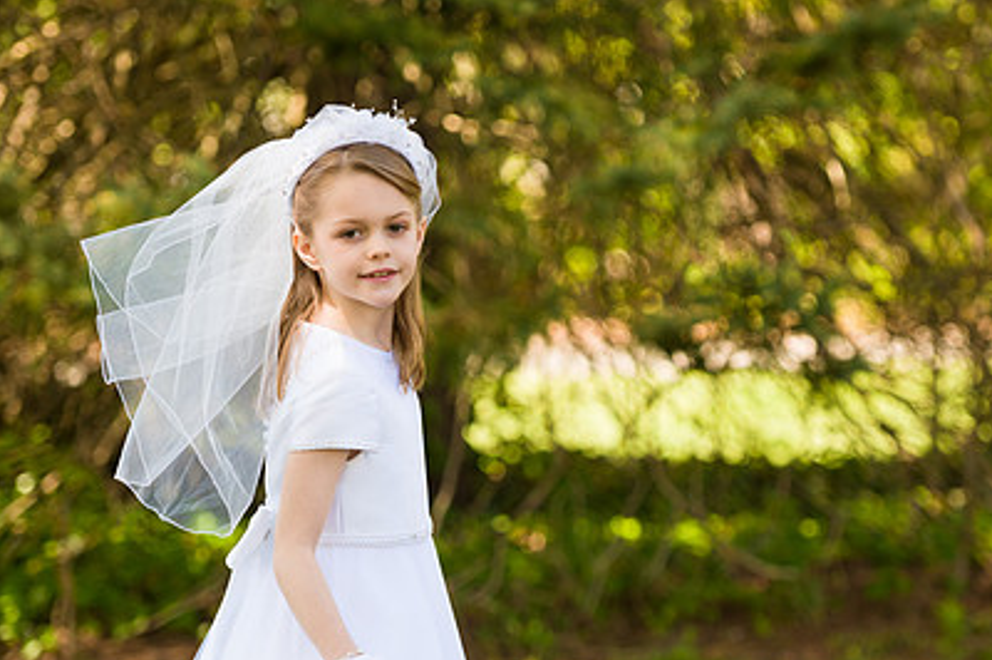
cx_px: 578
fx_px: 4873
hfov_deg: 11.6
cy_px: 397
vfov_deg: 7.7
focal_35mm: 177
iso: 200
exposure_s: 1/800
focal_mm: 122
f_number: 3.2
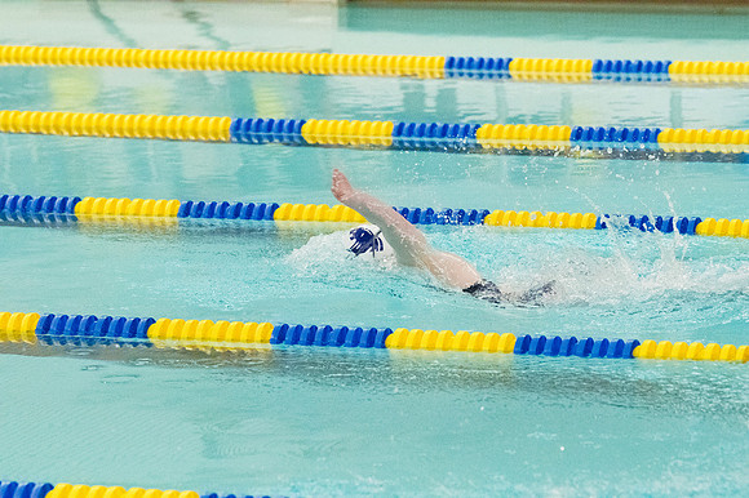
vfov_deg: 6.3
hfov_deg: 9.5
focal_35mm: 217
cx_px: 374
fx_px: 4512
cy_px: 249
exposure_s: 1/1250
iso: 8000
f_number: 4.5
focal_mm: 145
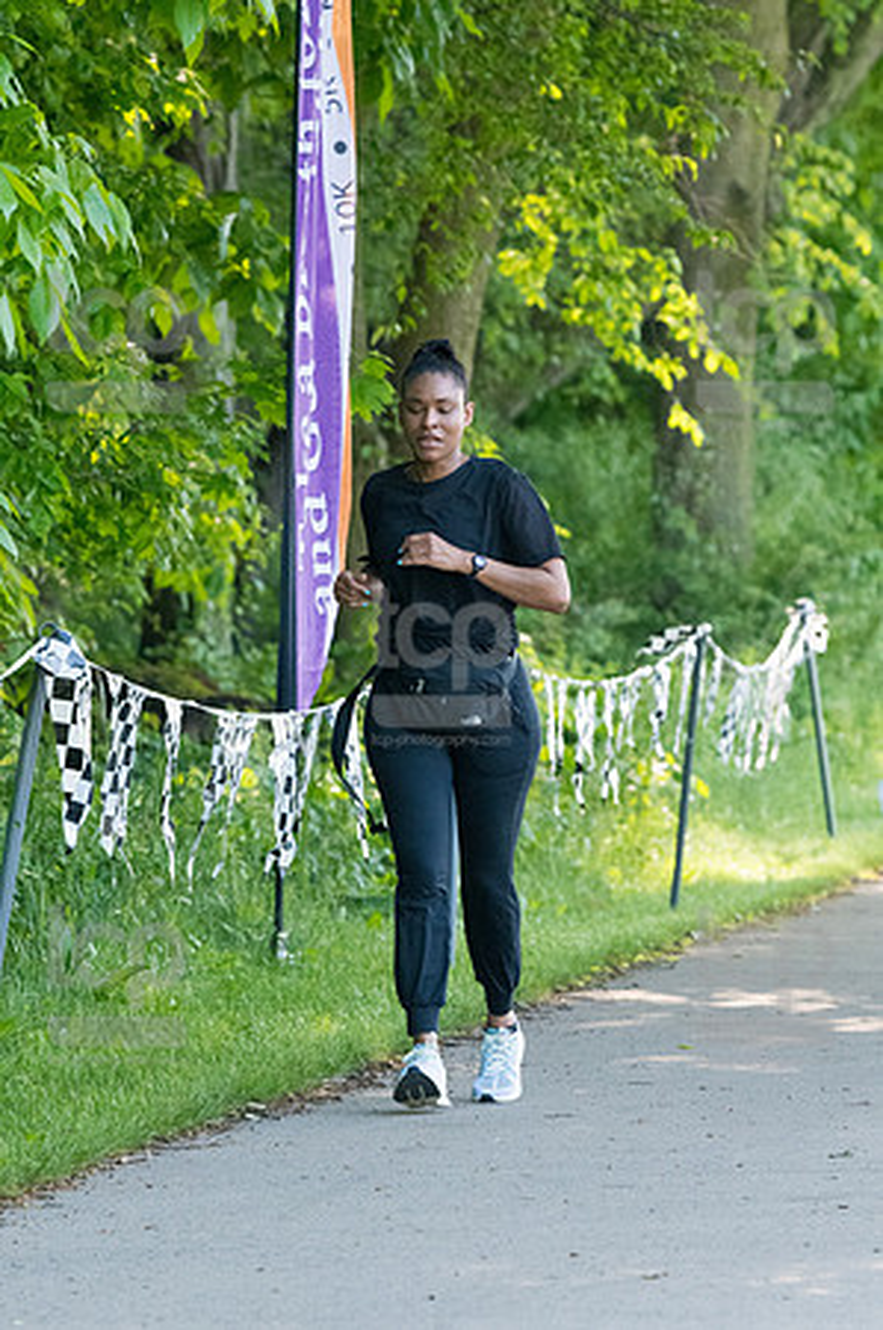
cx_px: 442
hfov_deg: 4.6
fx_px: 11062
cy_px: 665
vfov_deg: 6.9
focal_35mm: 300
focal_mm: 200
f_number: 5.6
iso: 4000
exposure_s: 1/1600
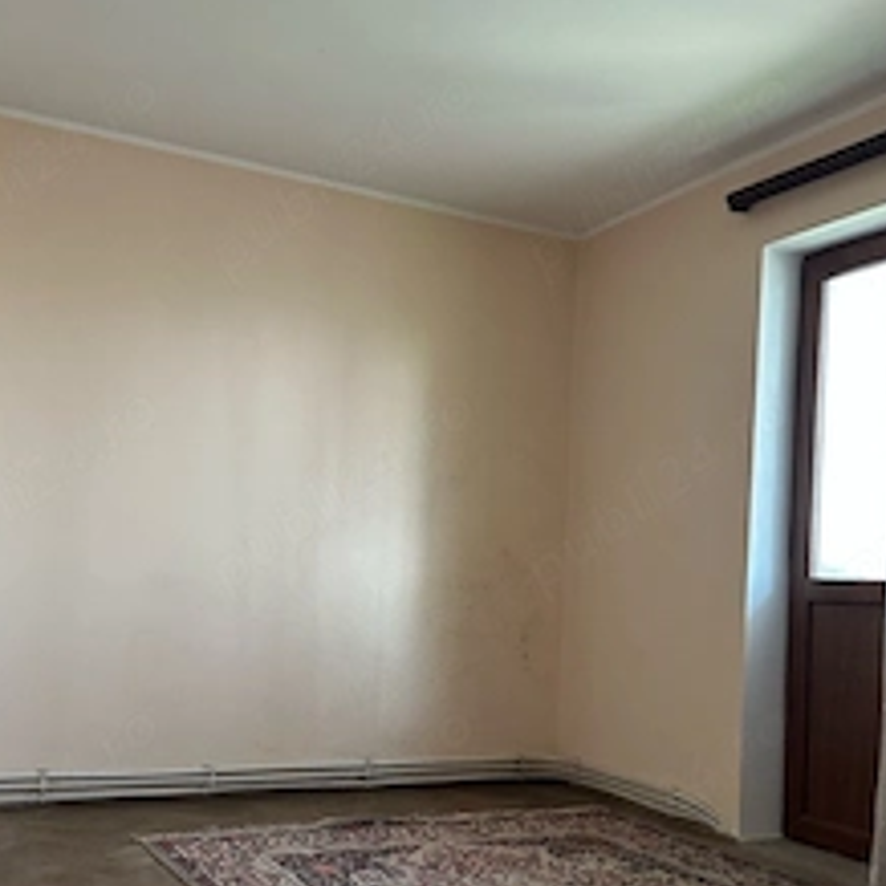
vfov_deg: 42.6
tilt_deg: +2.3
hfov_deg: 42.8
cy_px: 541
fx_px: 1129
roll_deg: -3.6
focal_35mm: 39
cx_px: 423
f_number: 1.78
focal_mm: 6.86
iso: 400
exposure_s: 1/60
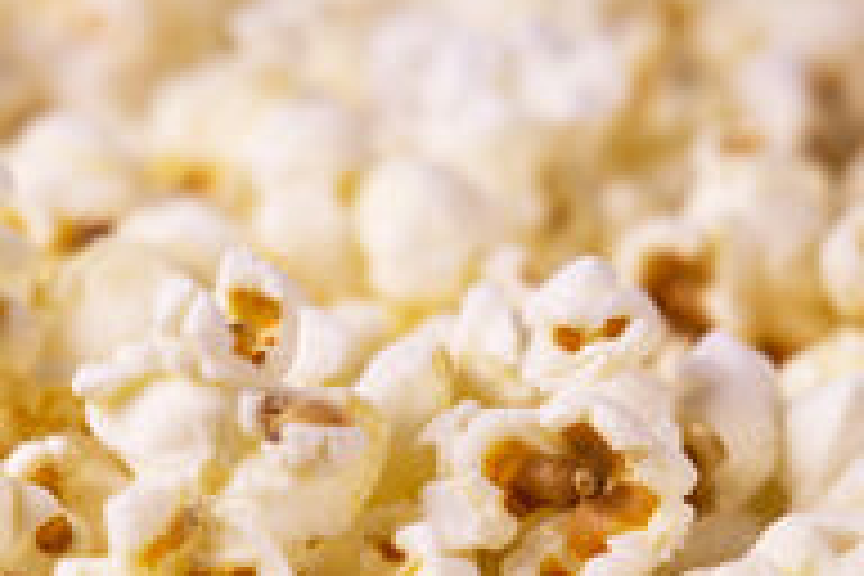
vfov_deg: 8.8
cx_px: 468
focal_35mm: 156
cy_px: 410
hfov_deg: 13.2
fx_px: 3744
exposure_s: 1/125
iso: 100
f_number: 2.8
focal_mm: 50
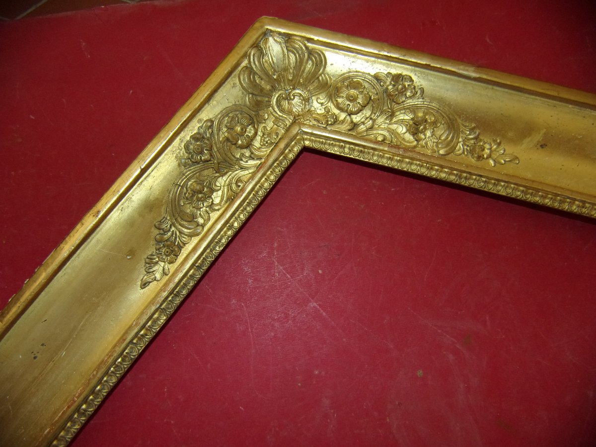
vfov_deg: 54.9
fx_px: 430
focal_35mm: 25
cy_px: 224
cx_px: 298
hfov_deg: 69.4
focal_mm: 4.5
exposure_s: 1/34
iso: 160
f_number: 3.5
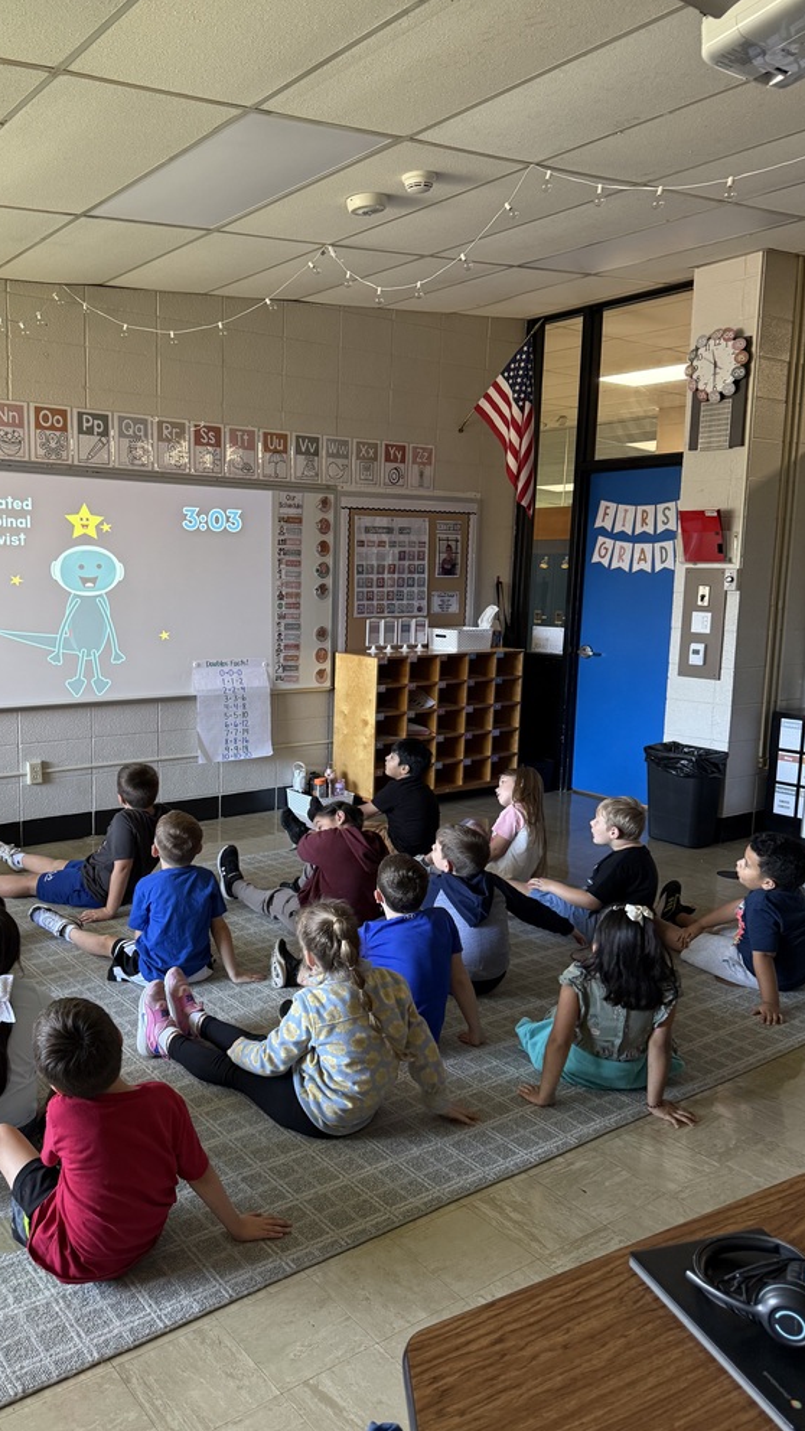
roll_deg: -0.2
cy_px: 716
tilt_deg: -8.5
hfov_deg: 42.4
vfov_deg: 69.9
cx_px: 280
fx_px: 1025
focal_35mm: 27
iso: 200
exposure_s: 1/75
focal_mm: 6.76
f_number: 1.78
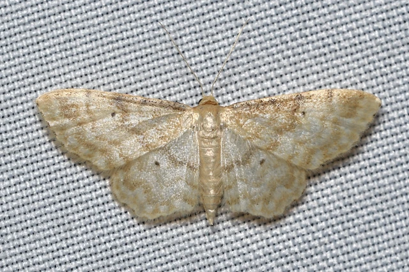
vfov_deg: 6.1
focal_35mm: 225
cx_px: 204
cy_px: 136
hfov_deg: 9.2
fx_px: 2555
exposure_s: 1/250
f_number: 10
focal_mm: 150
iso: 100
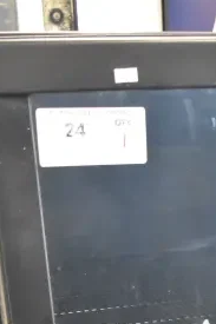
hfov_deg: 13.2
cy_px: 508
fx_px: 901
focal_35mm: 100
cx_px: 282
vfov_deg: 17.9
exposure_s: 1/50
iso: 6400
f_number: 3.5
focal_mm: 20
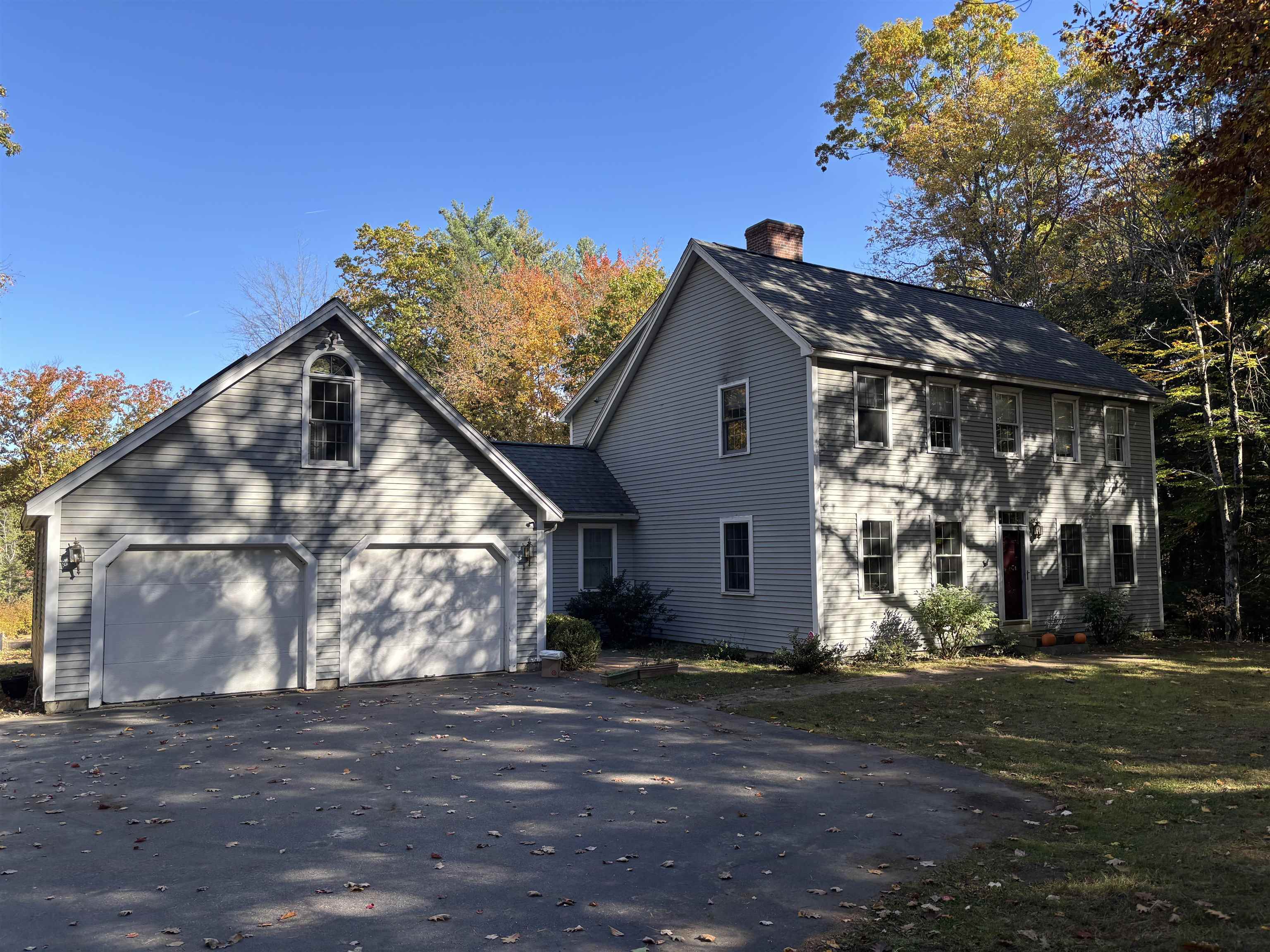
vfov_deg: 53.1
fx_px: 954
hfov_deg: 67.3
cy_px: 476
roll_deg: +0.6
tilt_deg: +5.8
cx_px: 635
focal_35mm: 26
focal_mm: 5.96
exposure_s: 1/887
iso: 50
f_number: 1.6
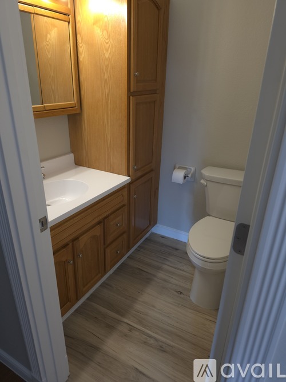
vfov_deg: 73.9
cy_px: 191
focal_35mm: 23
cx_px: 143
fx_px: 253
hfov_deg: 58.9
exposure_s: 1/60
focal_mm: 6.5
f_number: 1.4
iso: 40
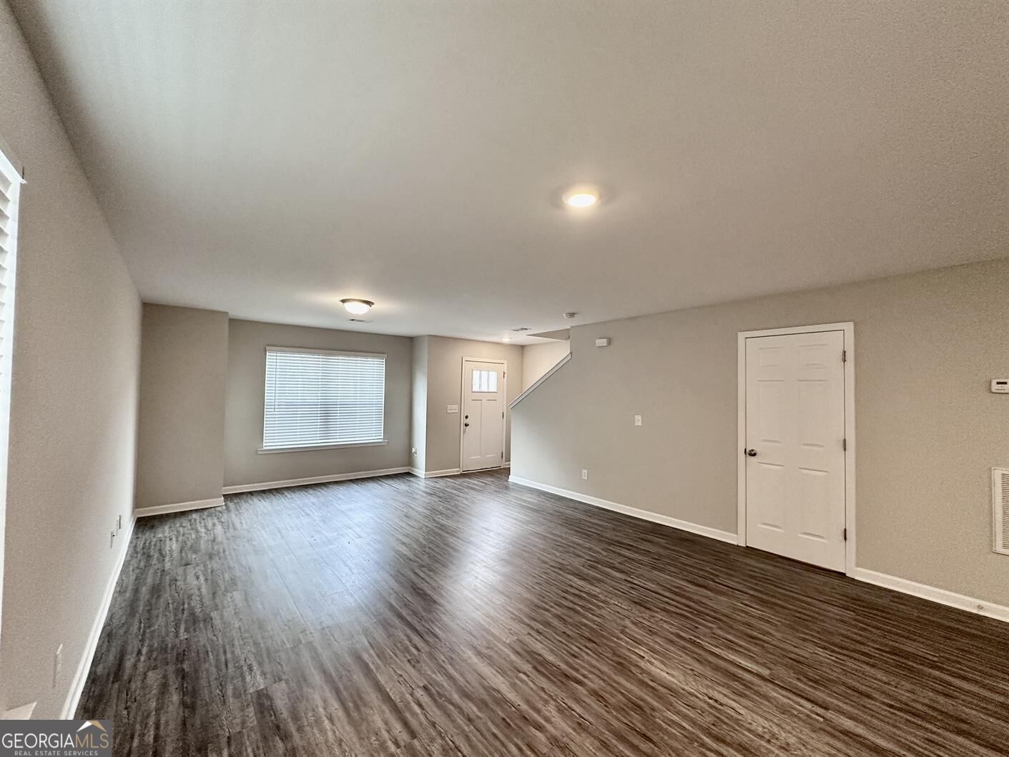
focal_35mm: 14
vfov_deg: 85.7
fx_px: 408
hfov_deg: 102.1
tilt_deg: +1.9
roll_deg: -0.9
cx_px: 504
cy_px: 378
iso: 250
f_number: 2.2
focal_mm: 2.22
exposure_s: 1/120
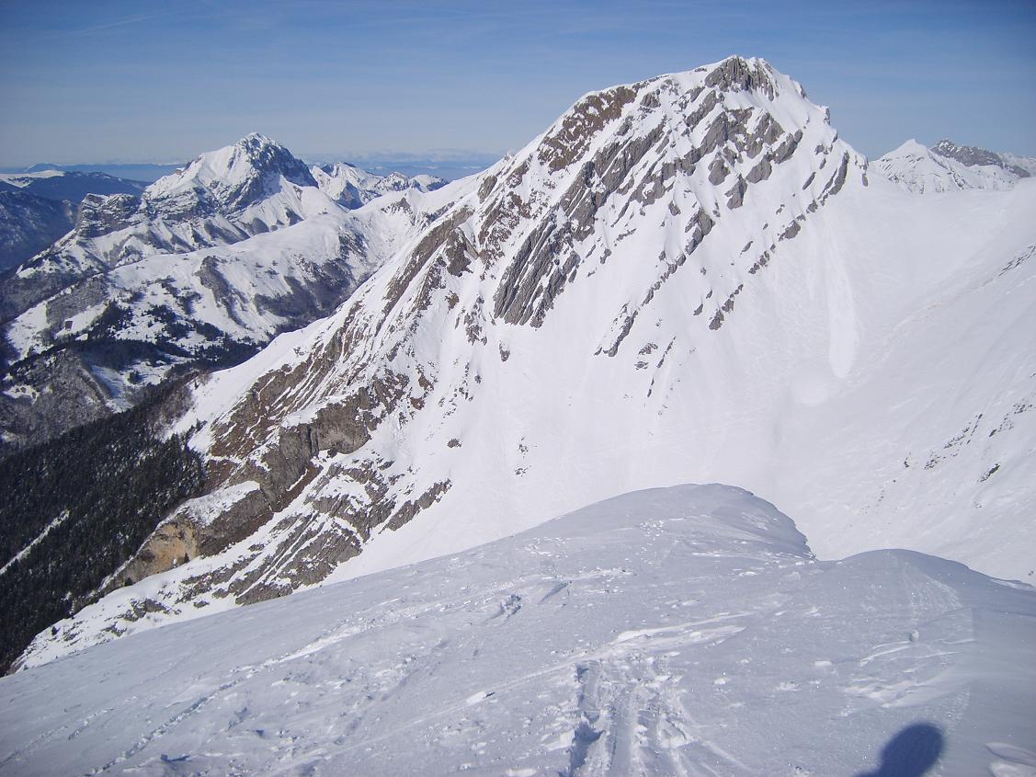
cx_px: 518
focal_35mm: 35
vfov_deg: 40.7
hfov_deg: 52.6
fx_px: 1047
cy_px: 388
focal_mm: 5.8
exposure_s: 1/500
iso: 50
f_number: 7.1
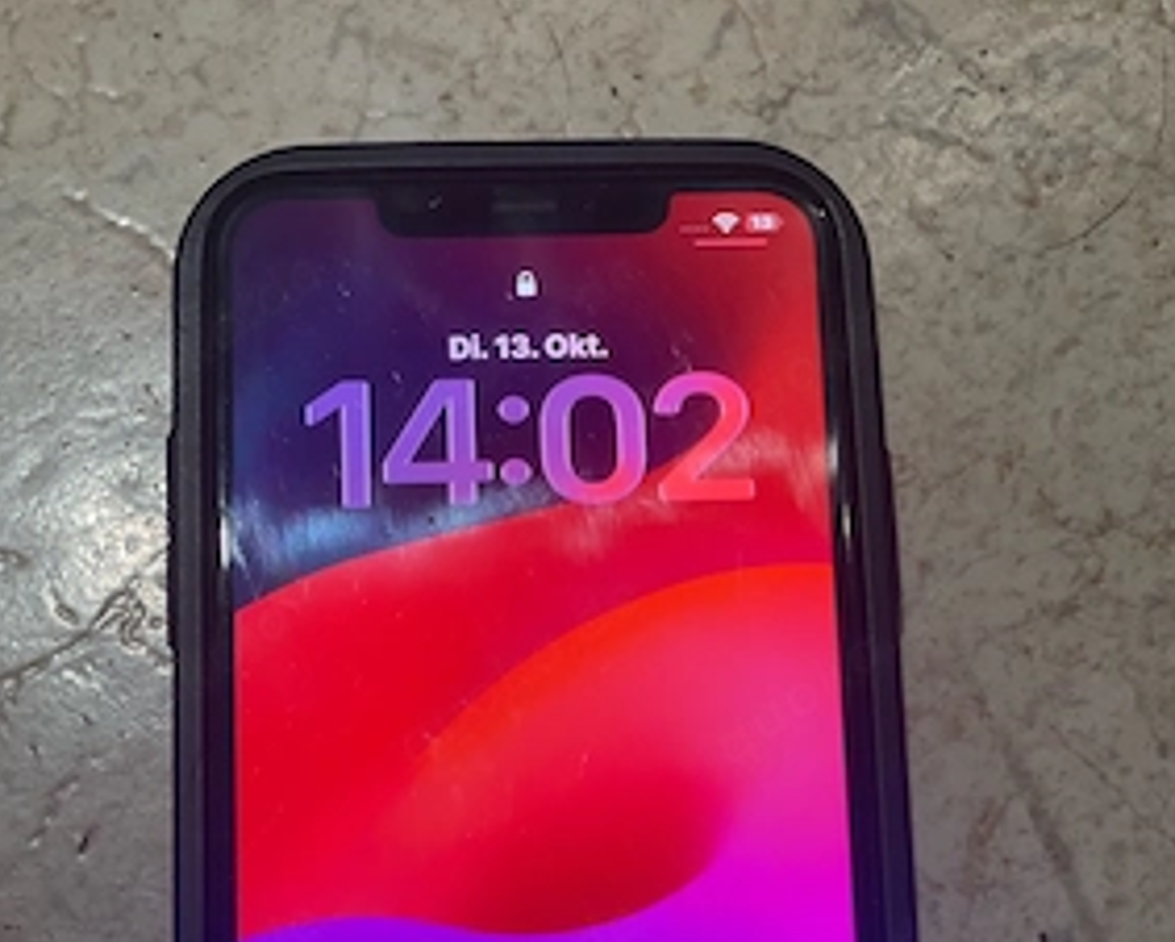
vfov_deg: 21.1
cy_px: 717
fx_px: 2506
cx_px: 608
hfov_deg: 26.4
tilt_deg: -77.7
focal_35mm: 72
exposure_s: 1/100
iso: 160
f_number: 2
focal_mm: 6
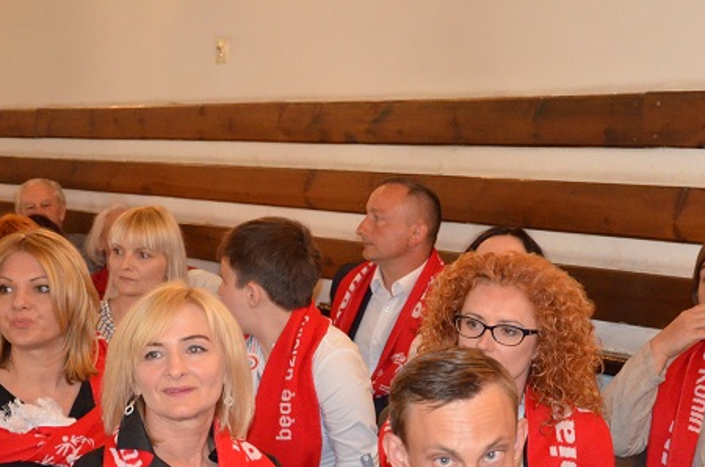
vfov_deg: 16.8
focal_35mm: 80
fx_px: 1563
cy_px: 383
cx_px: 381
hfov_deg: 25.4
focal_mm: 30
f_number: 4.2
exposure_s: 1/60
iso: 3200
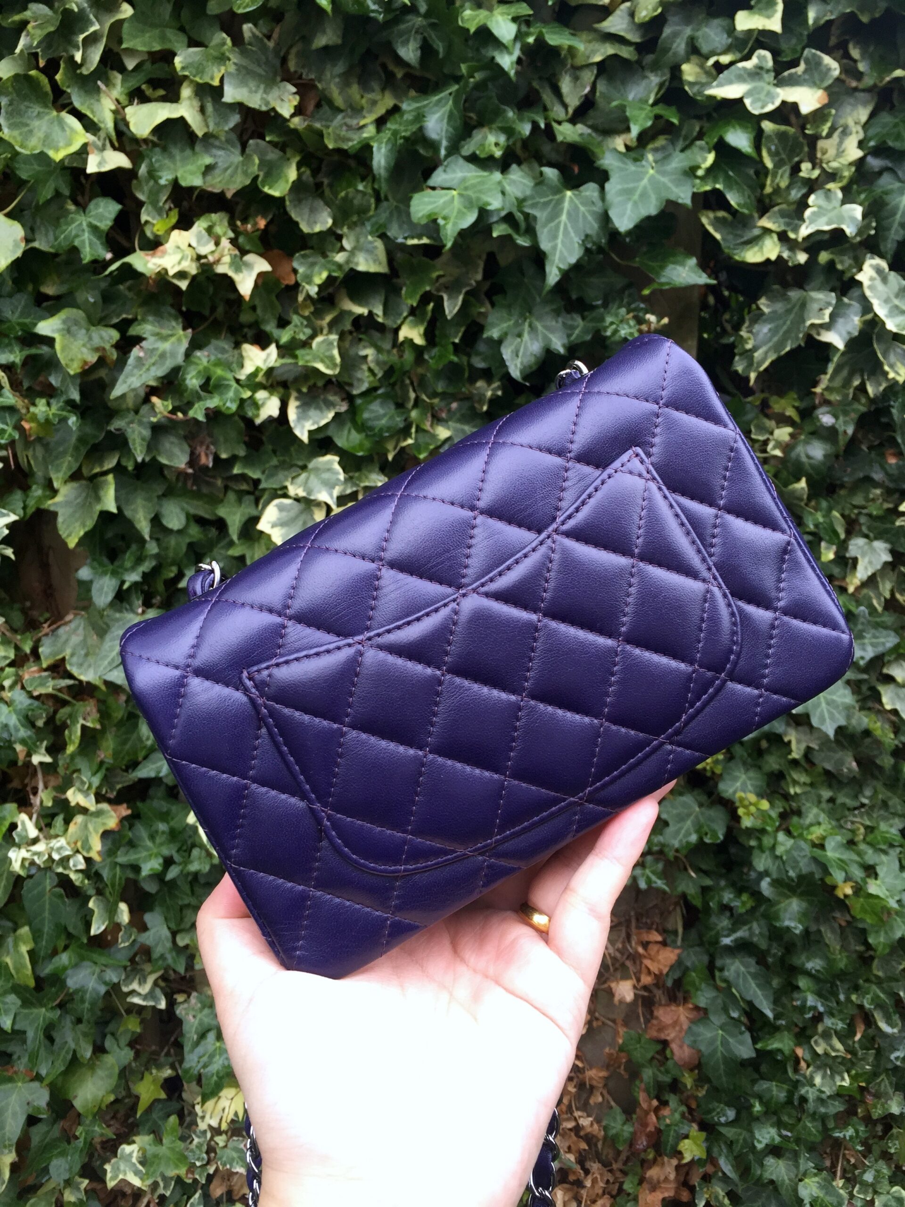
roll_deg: +1.5
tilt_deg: -9.1
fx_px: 1011
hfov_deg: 48.2
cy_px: 604
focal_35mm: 29
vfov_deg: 61.7
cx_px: 452
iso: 50
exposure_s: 1/120
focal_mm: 4.15
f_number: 2.2
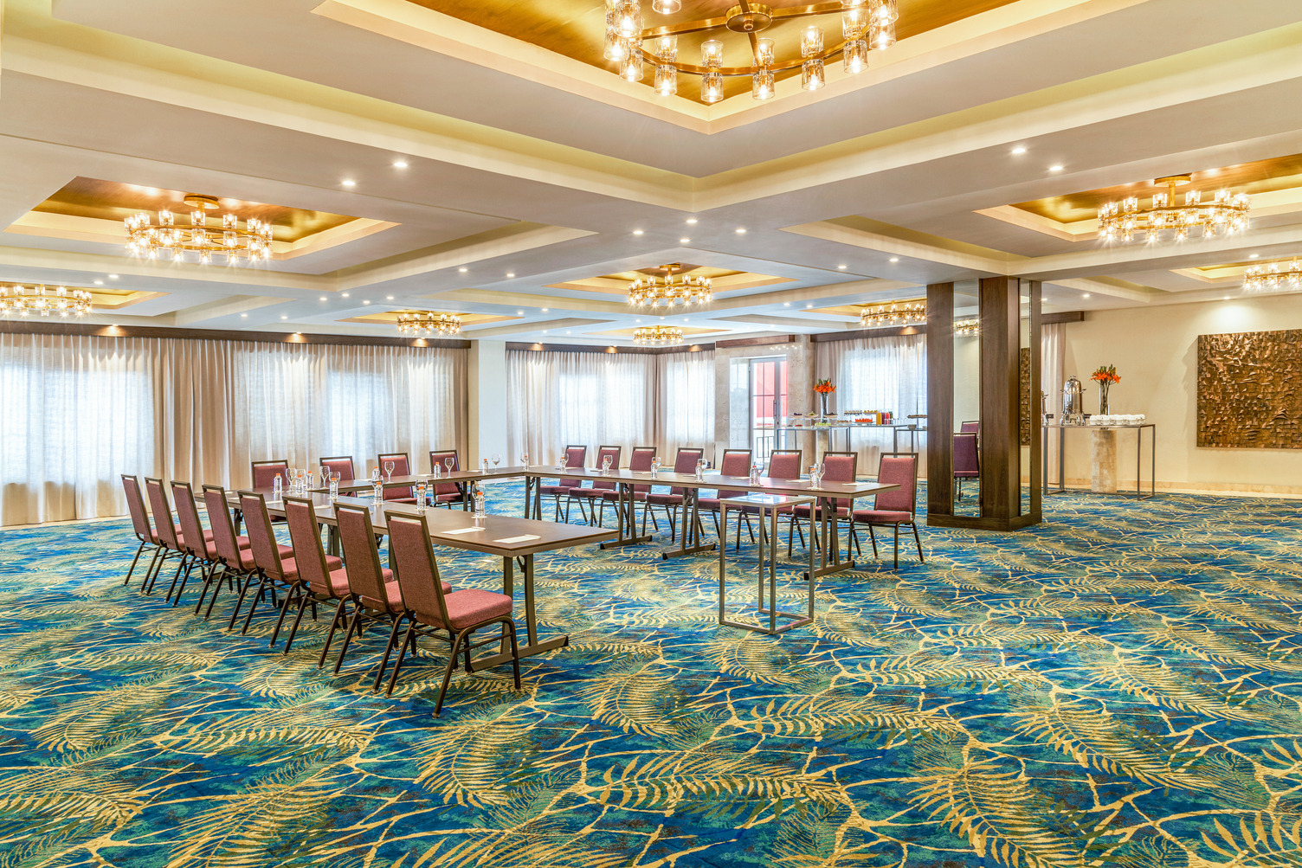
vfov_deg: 53.1
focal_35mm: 24
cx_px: 651
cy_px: 434
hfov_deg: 73.7
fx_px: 868
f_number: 13
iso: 64
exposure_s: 1/20
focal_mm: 24
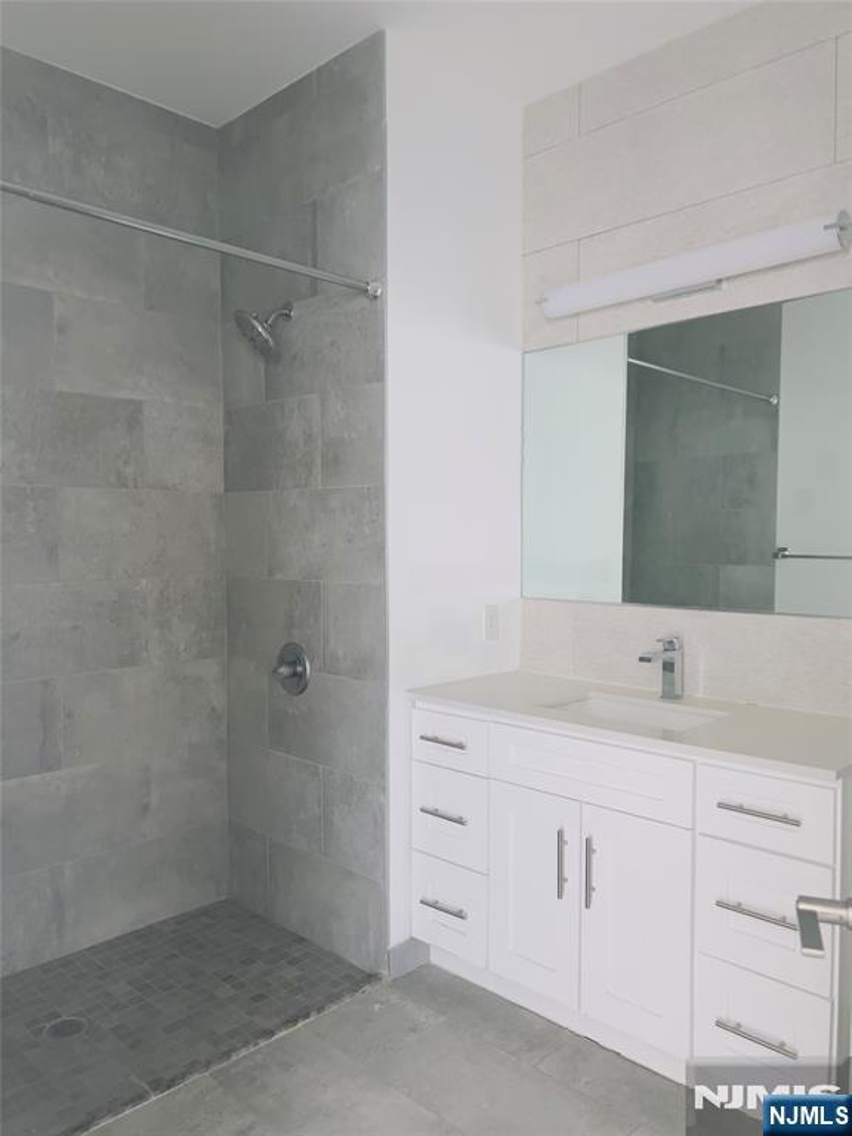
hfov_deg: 53.1
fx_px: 853
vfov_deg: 67.3
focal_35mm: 26
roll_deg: +0.1
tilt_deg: -2.6
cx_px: 426
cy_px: 568
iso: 400
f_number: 1.5
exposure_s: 1/60
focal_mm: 5.7
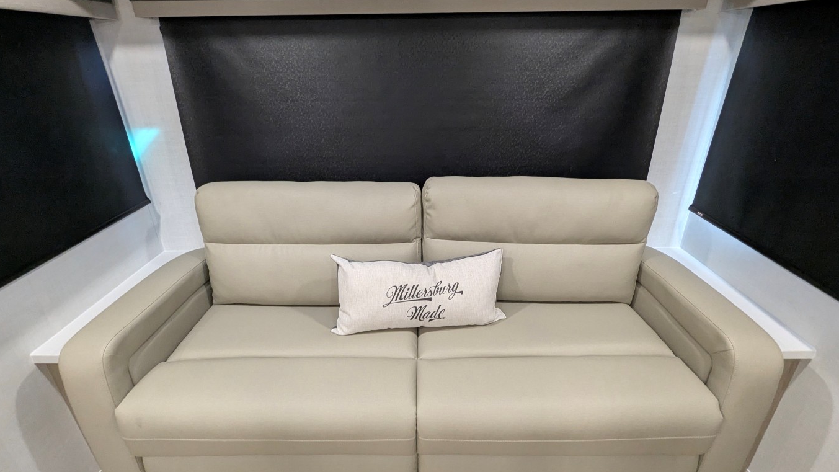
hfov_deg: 92.7
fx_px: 400
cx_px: 419
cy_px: 244
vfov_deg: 61.0
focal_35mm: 18
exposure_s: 1/35.8
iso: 279
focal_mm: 2.35
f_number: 2.2
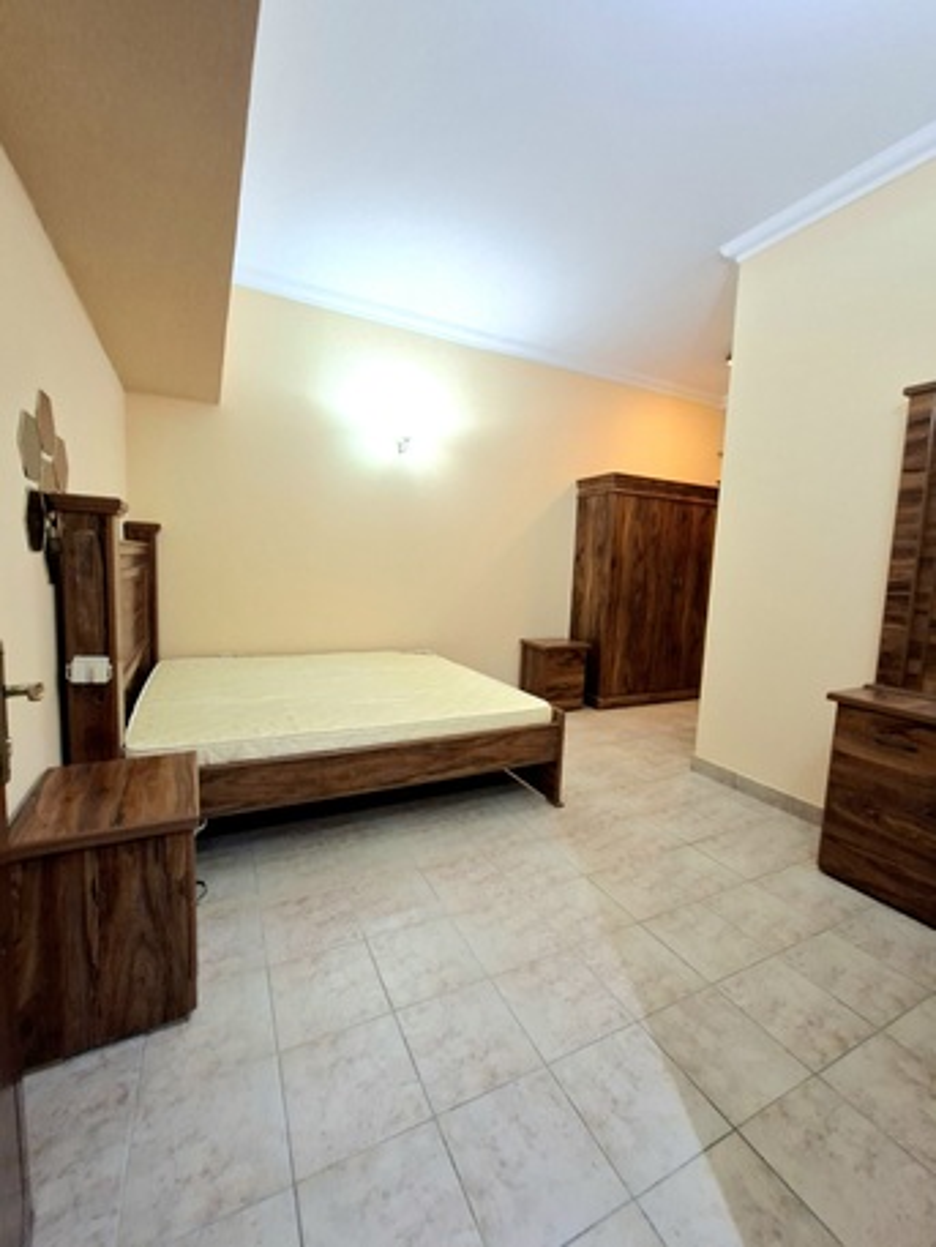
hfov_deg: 89.9
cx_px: 468
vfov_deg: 106.2
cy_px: 624
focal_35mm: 13
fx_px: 468
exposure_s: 1/24
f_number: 2.2
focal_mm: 1.74
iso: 320
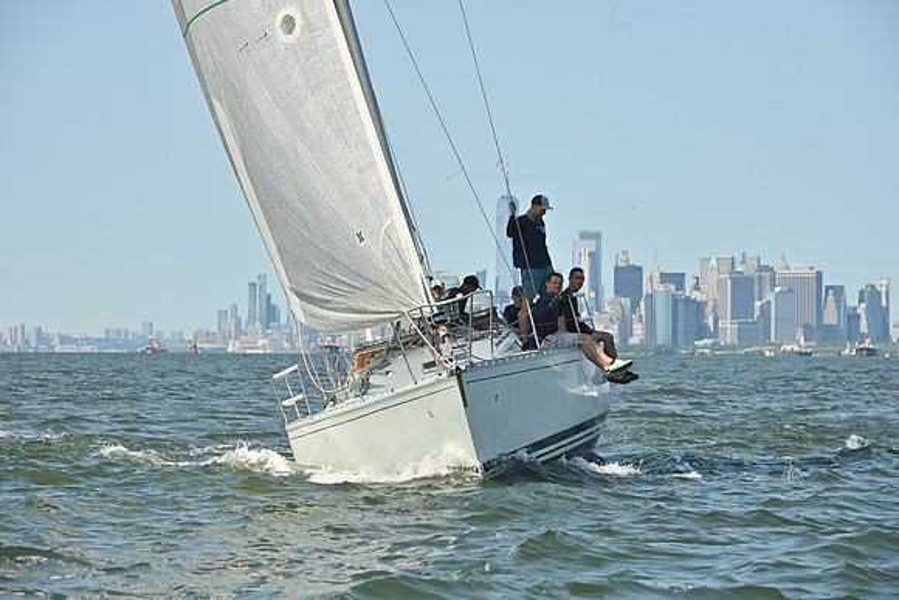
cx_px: 450
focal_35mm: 145
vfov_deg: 9.5
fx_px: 3622
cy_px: 300
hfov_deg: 14.2
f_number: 9
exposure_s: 1/1250
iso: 320
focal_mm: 145
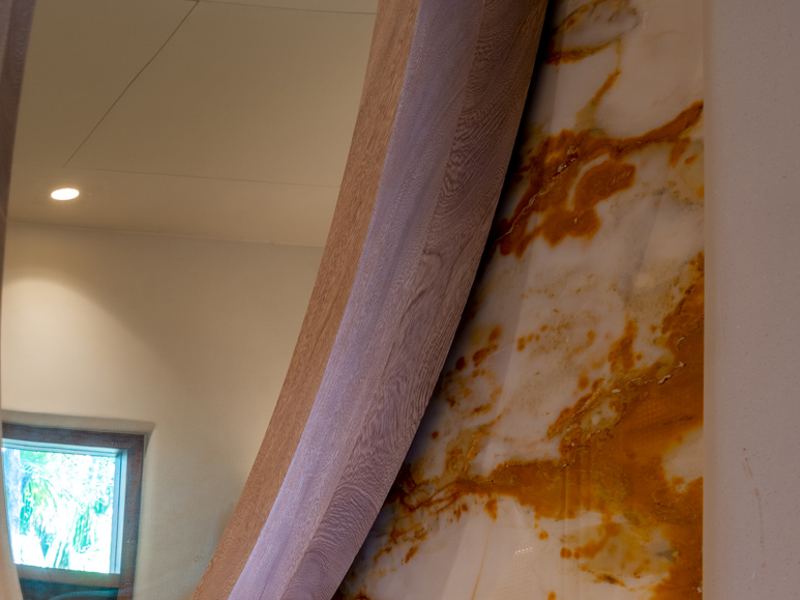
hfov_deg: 25.3
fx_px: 1294
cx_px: -421
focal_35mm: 56
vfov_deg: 22.4
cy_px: 843
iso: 100
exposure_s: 1/1.67
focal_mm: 18
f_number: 10
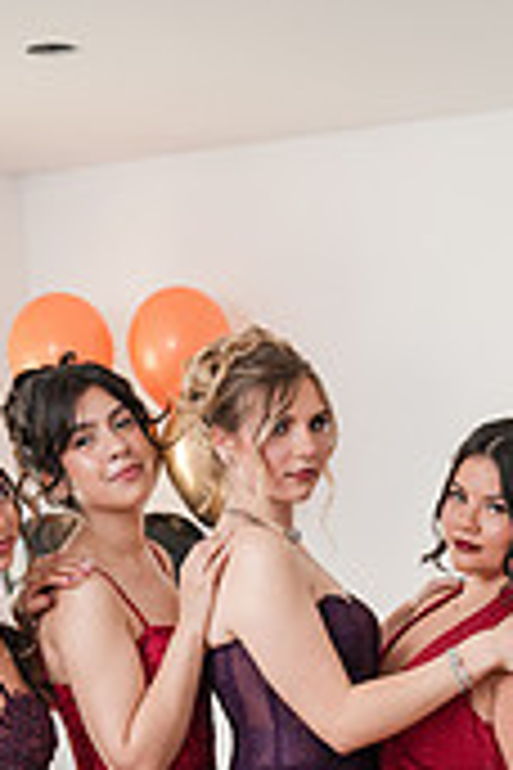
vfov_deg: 21.0
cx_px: 405
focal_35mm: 92
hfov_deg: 14.8
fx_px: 1966
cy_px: 851
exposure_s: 1/250
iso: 1600
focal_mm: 35
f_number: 4
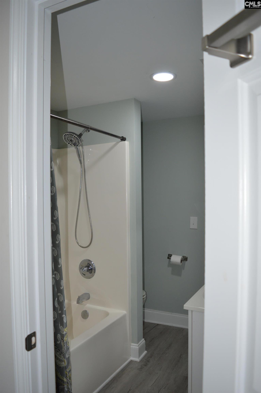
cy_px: 196
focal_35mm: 27
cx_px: 130
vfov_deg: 67.4
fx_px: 294
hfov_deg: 47.8
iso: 360
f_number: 4
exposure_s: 1/125
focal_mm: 18
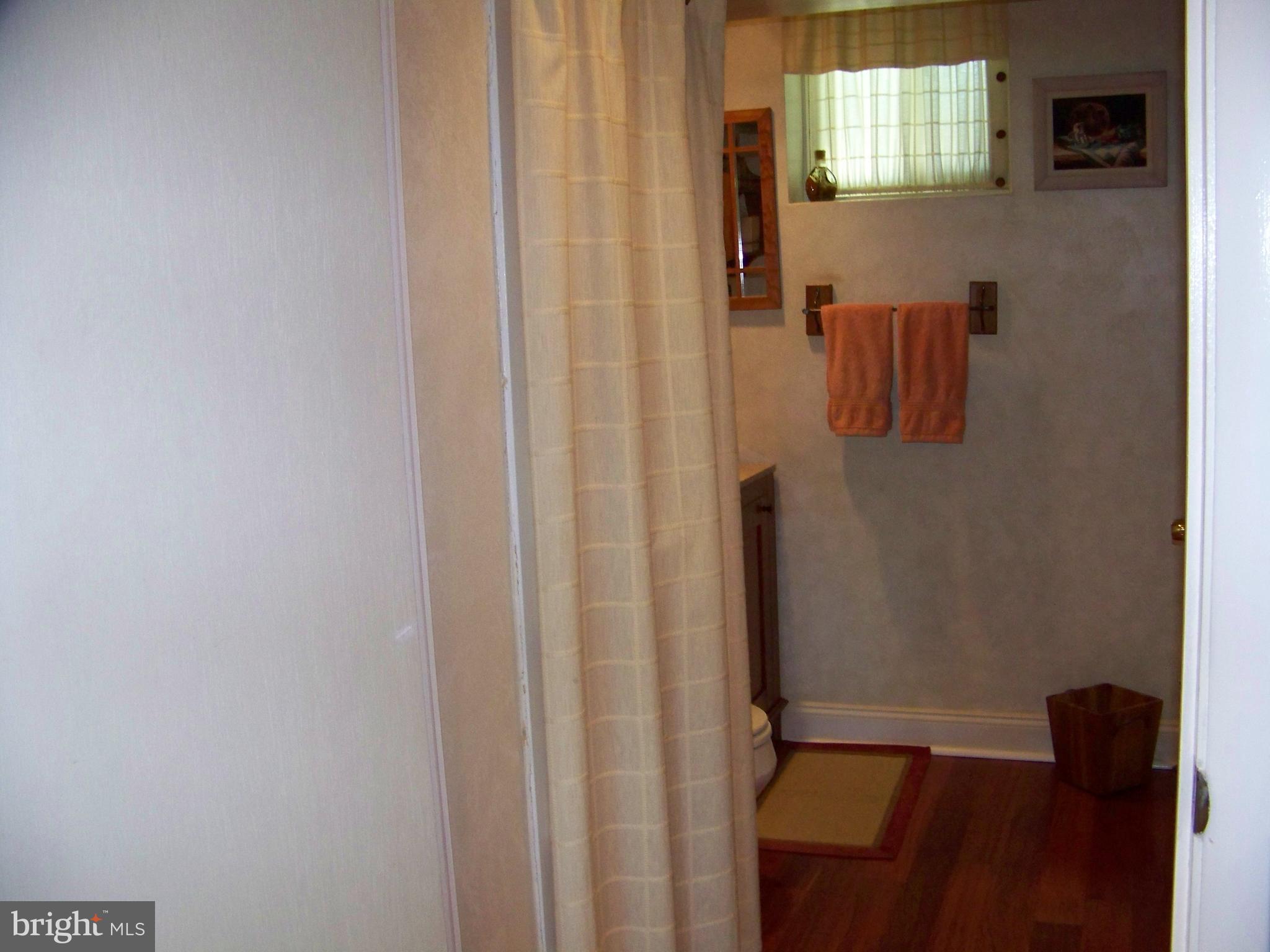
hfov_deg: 51.4
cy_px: 476
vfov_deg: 39.7
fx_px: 1321
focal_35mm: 36
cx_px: 635
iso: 200
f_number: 2.8
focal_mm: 5.85
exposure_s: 1/30
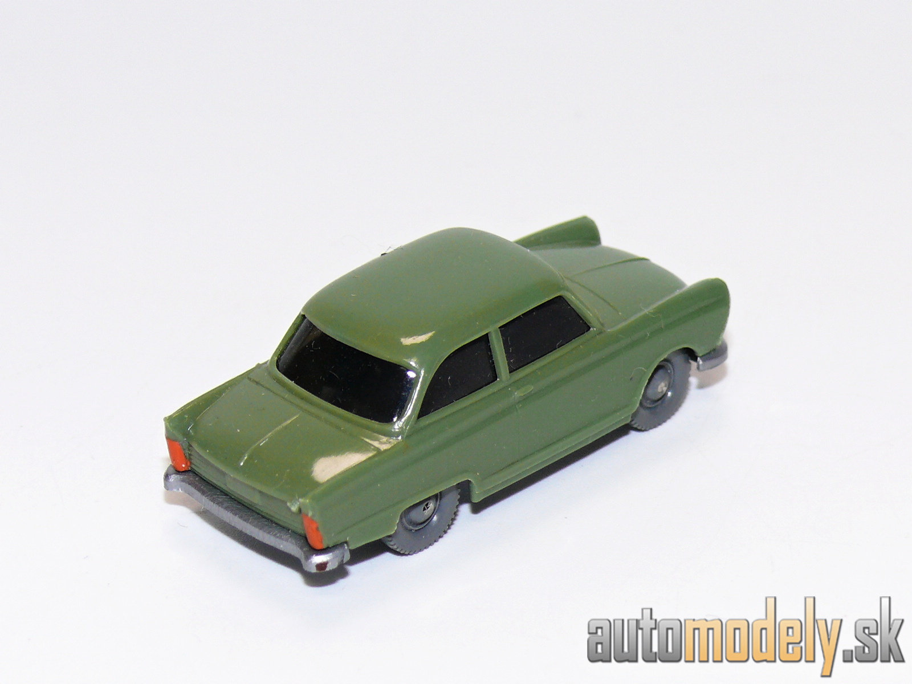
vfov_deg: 10.3
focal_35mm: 144
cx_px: 456
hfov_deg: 13.7
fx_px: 3794
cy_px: 342
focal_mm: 17.2
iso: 100
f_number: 4
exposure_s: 1/30
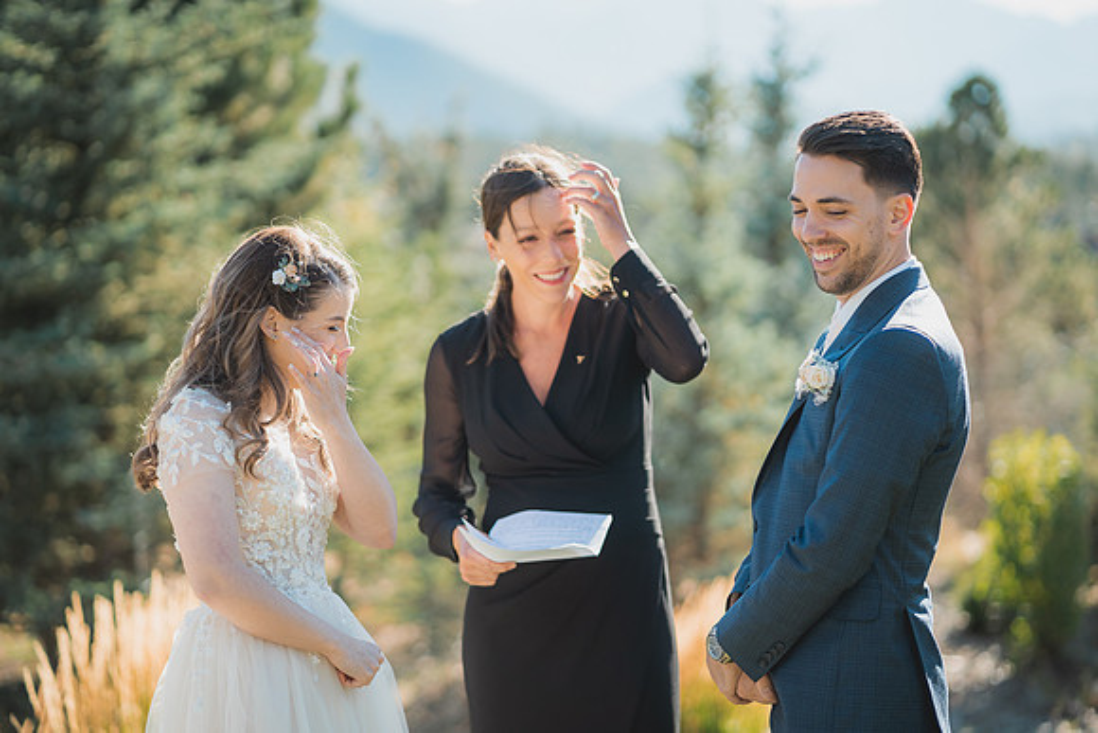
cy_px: 366
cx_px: 549
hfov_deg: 23.0
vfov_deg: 15.5
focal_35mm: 88
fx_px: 2694
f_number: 2.2
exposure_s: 1/1250
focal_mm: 85
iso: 200
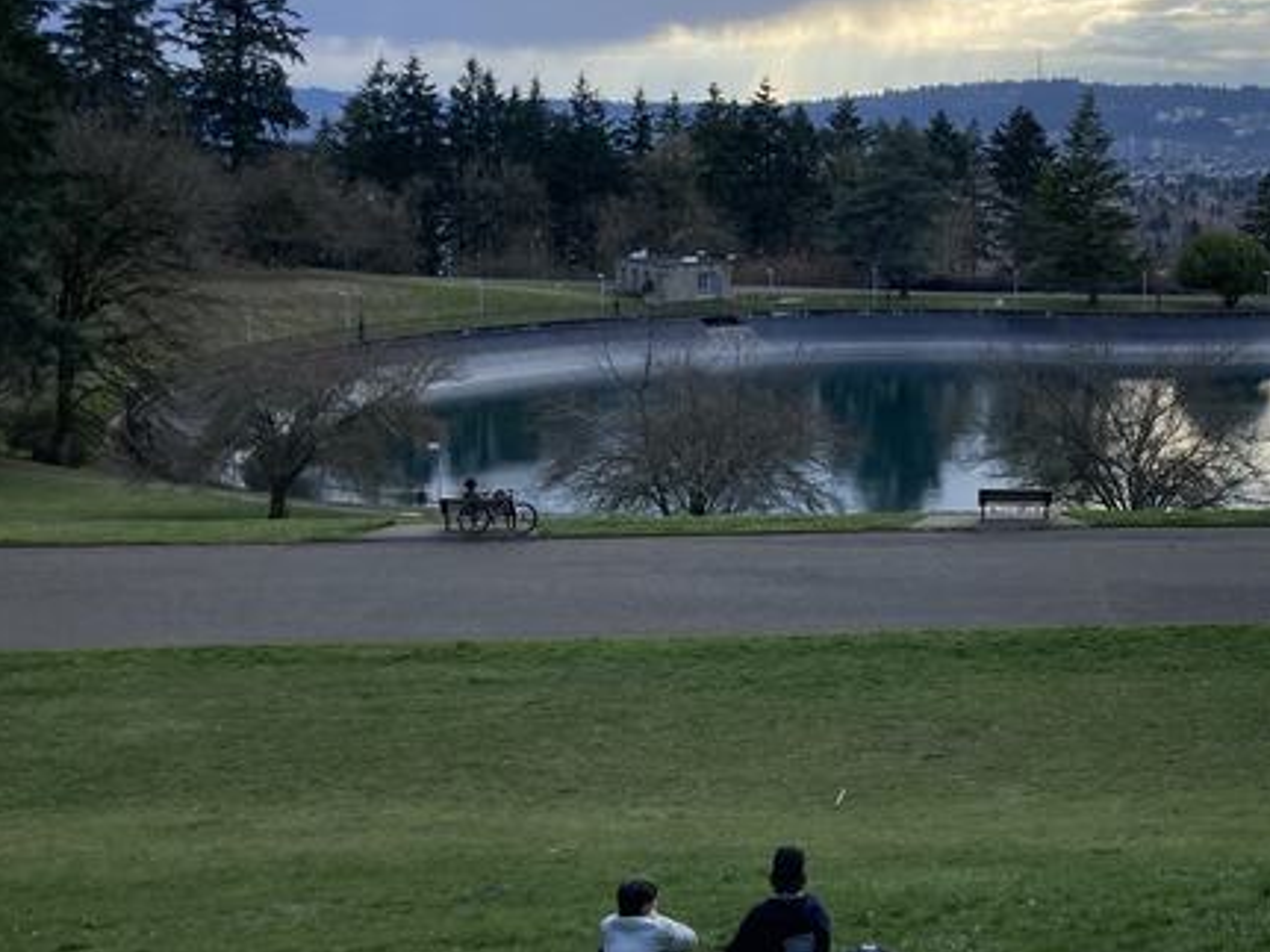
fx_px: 1907
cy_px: 212
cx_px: 1070
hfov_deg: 35.3
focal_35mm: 52
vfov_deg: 27.5
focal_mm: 3.99
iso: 20
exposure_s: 1/738
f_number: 1.8
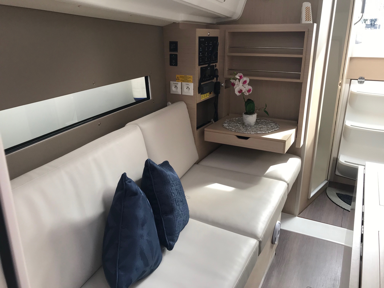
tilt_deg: -18.1
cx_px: 192
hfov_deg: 63.4
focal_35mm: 28
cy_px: 144
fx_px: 311
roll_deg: -1.1
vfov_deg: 49.7
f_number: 1.8
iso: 32
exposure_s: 1/90
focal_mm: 3.99
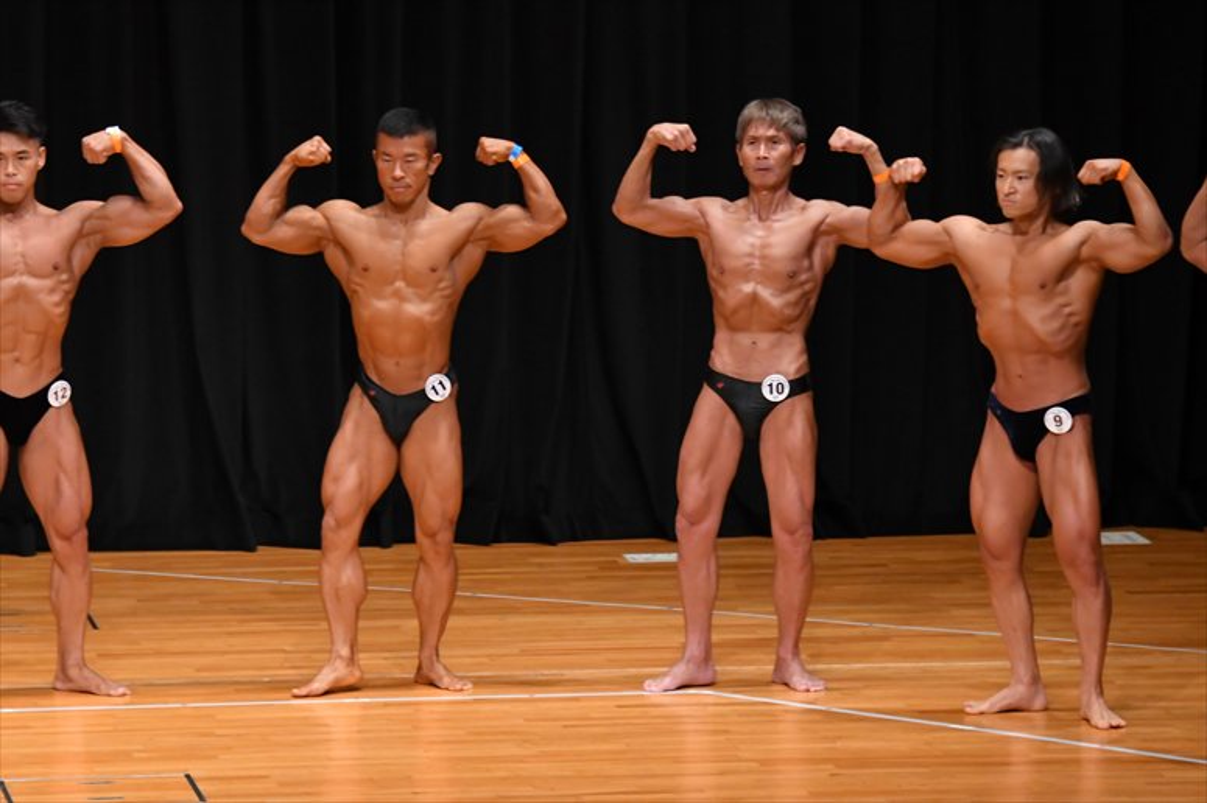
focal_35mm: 255
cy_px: 402
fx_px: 8546
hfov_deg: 8.1
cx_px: 604
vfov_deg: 5.4
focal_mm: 170
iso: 4000
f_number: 5.6
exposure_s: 1/400
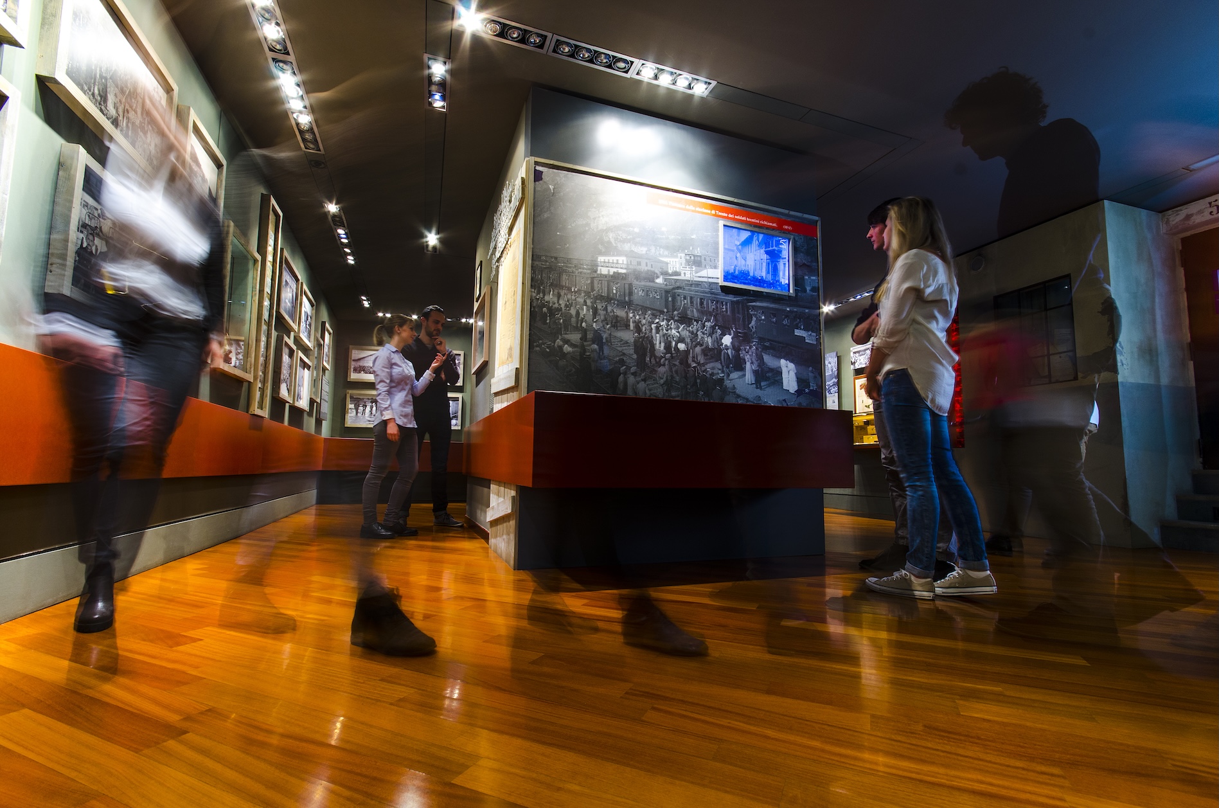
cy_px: 404
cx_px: 610
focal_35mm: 15
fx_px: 507
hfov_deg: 100.5
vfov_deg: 77.1
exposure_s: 2
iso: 100
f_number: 11
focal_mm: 10
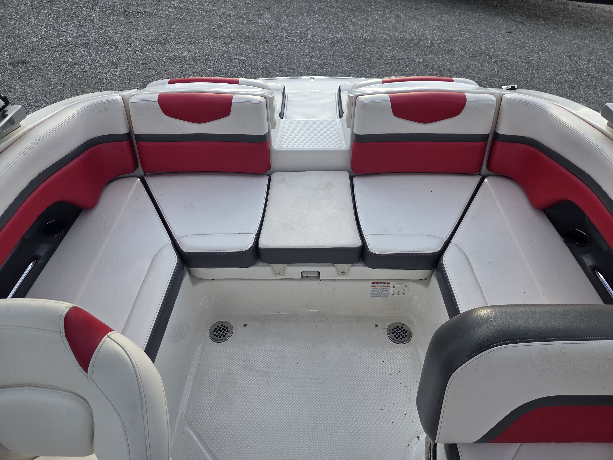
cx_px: 306
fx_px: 407
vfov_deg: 58.9
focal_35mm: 23
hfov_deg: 73.9
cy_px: 230
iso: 80
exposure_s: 1/1225
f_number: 1.8
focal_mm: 5.4
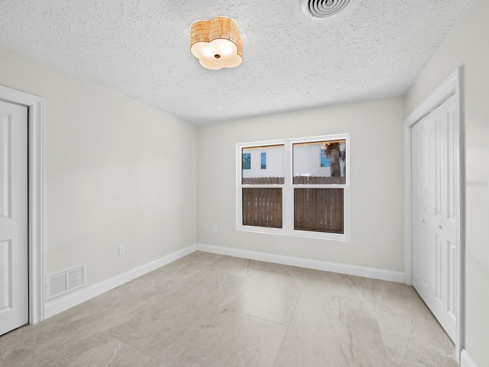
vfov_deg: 85.7
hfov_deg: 102.0
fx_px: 198
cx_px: 244
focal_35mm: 14
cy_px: 184
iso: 1250
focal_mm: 7
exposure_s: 1/40
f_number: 9
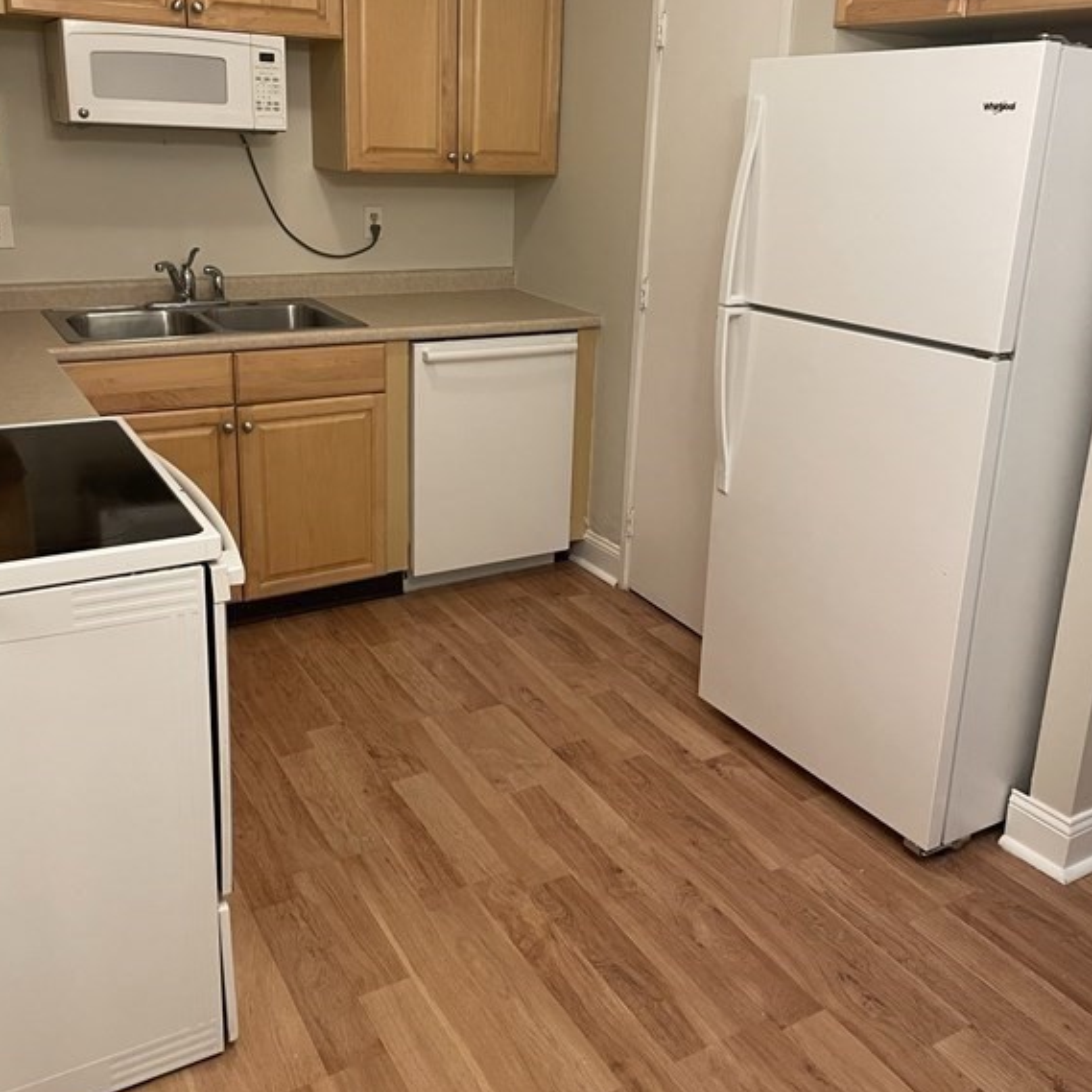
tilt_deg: -14.5
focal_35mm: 31
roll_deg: -2.2
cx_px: 547
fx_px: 1106
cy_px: 439
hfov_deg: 52.5
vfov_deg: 52.2
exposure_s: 1/60
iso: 250
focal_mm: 4.2
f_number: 1.6
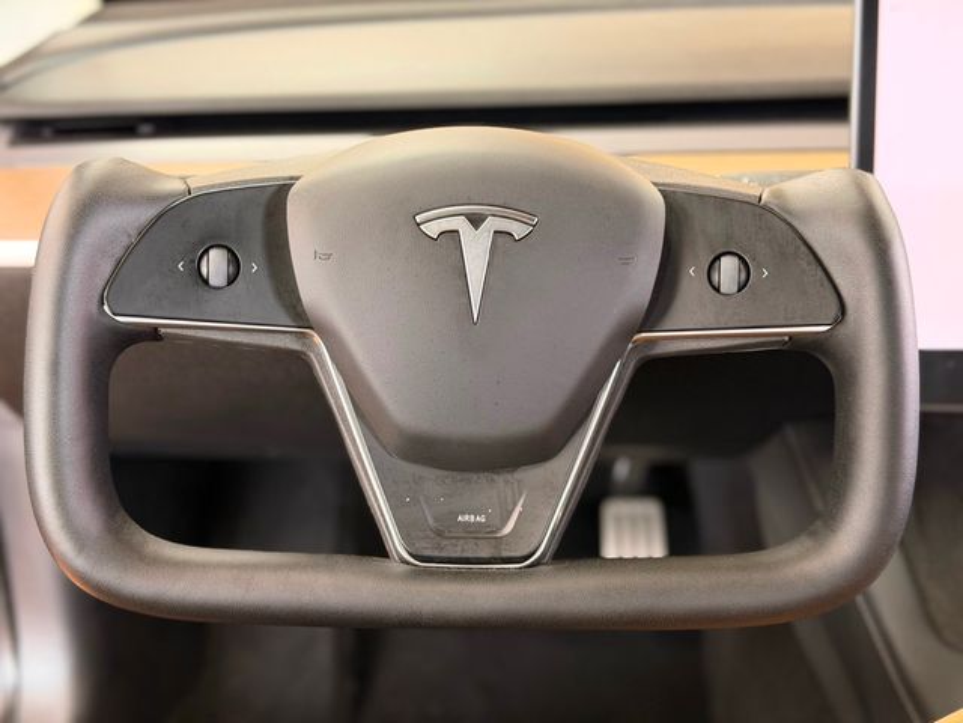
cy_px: 362
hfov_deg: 39.7
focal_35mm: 48
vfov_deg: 30.3
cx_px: 482
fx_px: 1335
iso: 250
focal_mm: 6.76
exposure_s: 1/40
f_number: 1.78
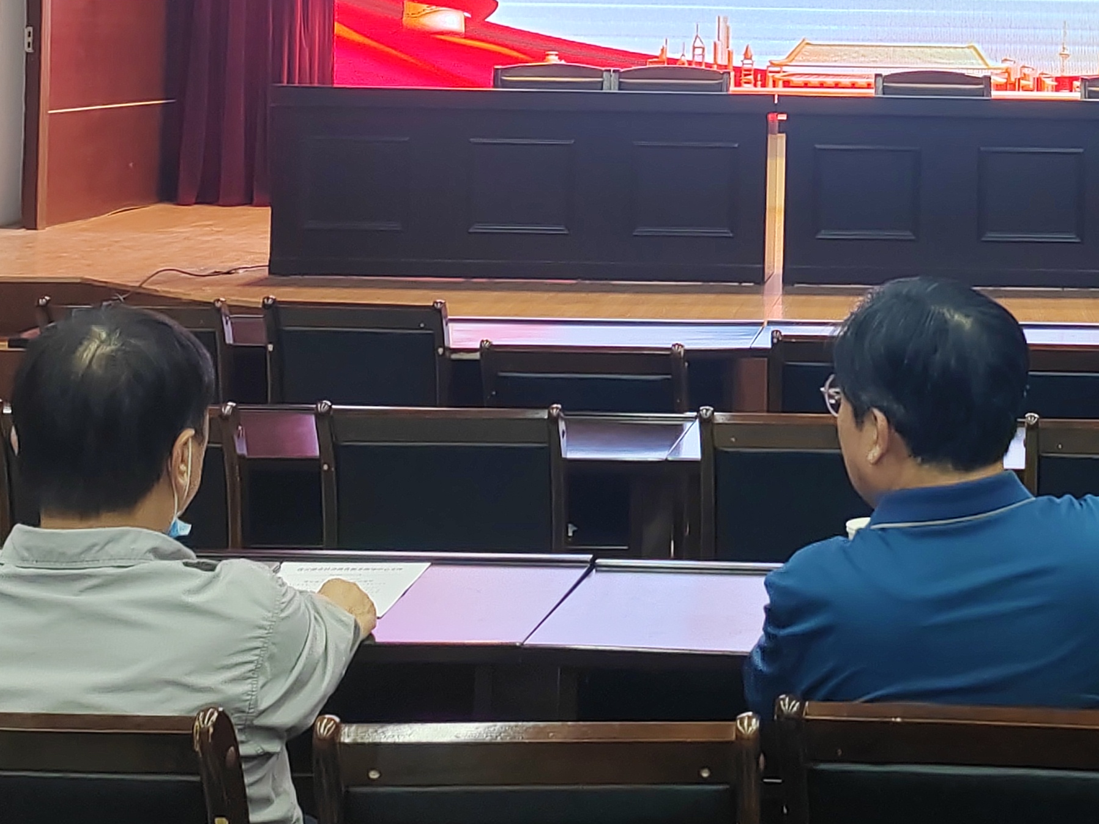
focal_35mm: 73
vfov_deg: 19.5
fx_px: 2318
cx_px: 1027
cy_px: -27
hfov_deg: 25.7
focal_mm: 5.52
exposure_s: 1/100
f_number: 1.9
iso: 354
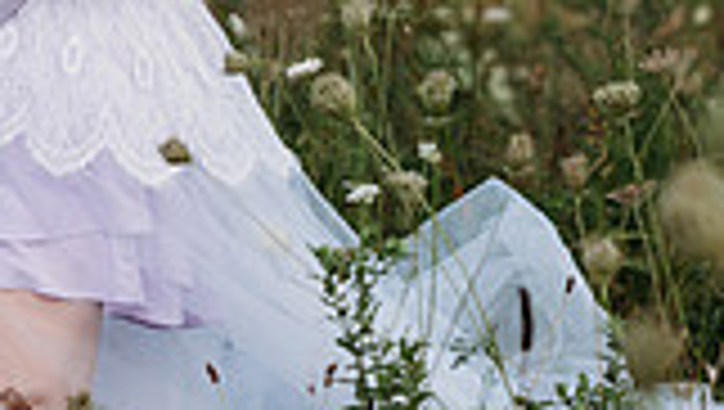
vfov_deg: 4.9
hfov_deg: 8.6
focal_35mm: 249
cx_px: 94
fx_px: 4786
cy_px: 77
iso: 250
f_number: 3.5
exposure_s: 1/1250
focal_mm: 85
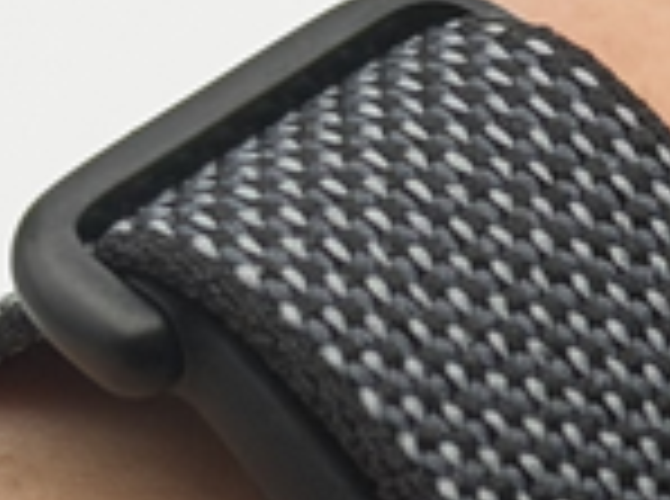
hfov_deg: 5.7
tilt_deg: -50.4
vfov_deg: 4.2
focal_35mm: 349
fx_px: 6739
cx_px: 872
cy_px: 707
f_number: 1.78
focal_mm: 6.76
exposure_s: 1/1000
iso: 64
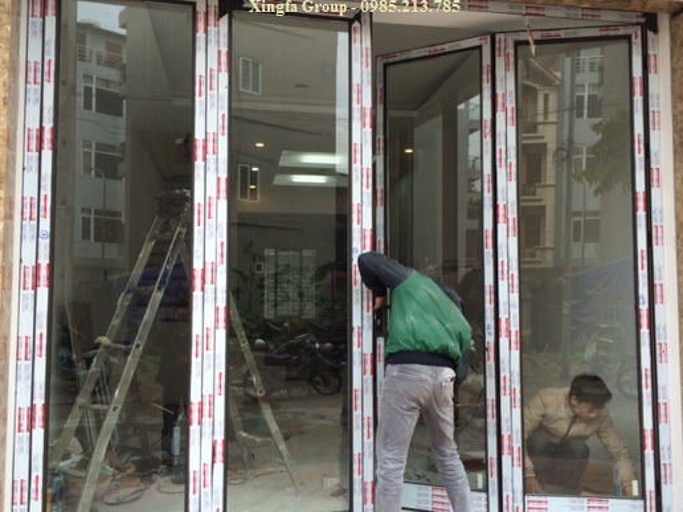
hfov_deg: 51.3
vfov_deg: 39.7
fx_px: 710
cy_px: 258
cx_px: 364
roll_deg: -0.6
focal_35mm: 36
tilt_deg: +2.6
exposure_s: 1/230
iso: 32
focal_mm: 4.15
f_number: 2.2
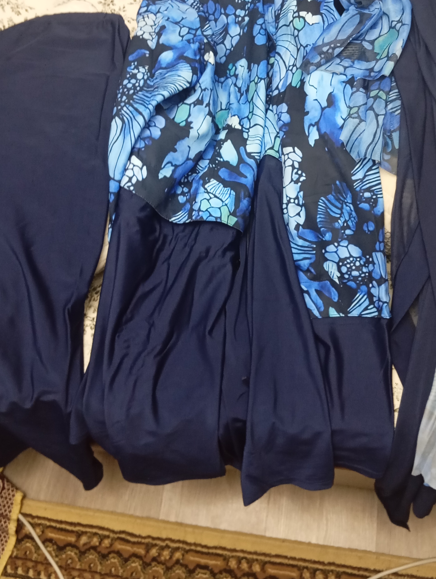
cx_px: 263
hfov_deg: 35.1
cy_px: 200
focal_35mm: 41
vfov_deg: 45.1
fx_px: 687
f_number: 1.8
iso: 2646
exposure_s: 1/25
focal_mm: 4.22
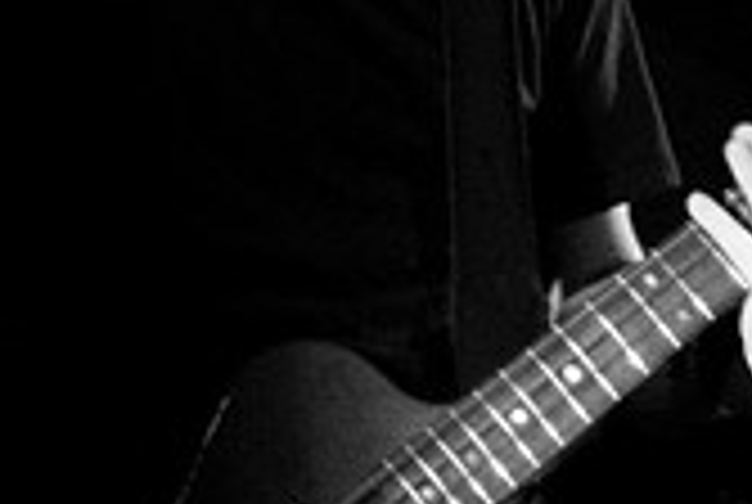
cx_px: -36
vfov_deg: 4.6
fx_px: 6299
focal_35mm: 301
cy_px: -47
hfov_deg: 6.8
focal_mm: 58
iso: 1000
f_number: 2.8
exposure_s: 1/160
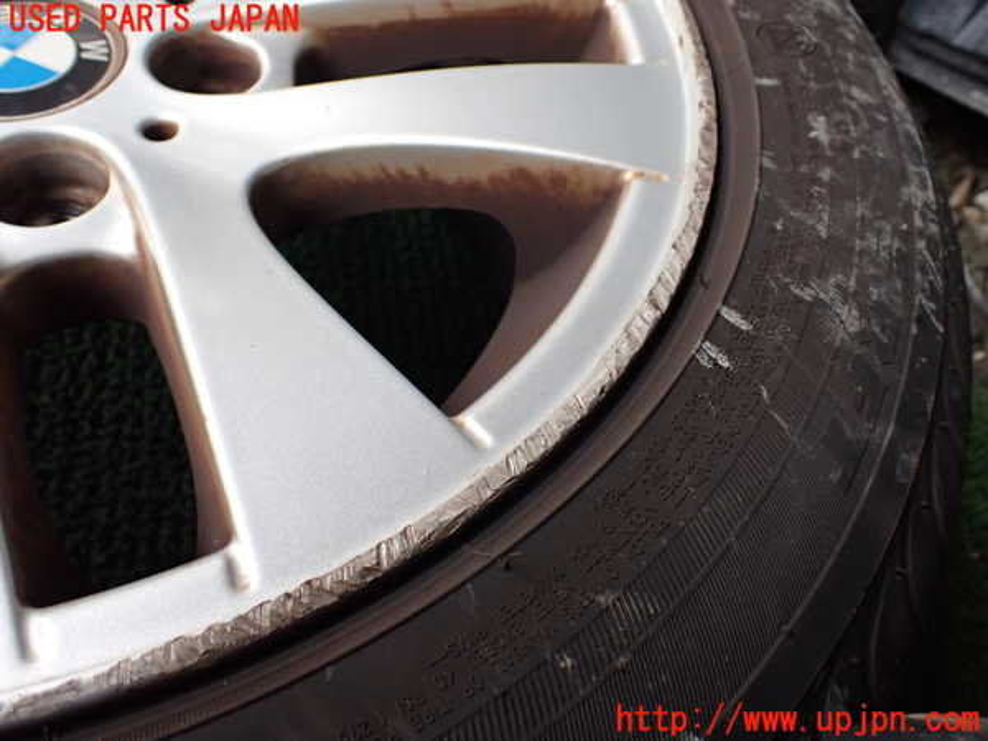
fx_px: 856
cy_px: 370
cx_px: 494
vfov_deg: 46.8
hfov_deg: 60.0
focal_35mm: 30
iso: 320
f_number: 2.3
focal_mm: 5.4
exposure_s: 1/125
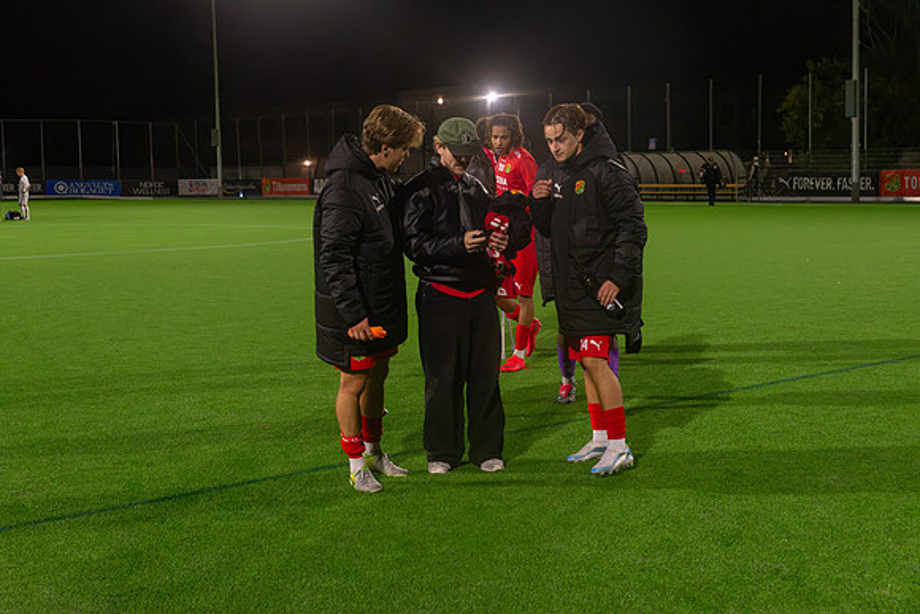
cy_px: 307
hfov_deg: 36.8
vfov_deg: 25.0
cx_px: 460
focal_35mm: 54
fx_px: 1382
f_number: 4
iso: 6400
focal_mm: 52
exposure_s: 1/320
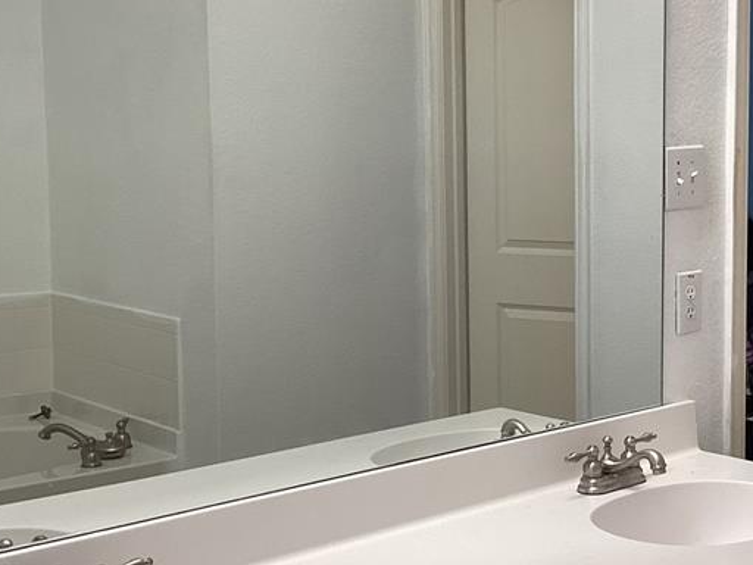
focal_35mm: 62
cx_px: 496
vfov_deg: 23.6
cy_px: 224
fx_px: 1349
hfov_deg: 31.0
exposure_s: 1/60
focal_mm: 3.3
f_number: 2.4
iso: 50
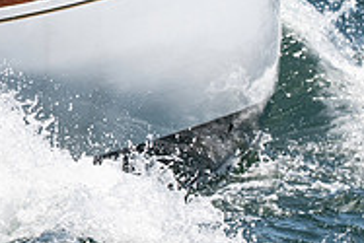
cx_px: -144
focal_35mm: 515
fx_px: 5211
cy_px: -110
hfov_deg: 4.0
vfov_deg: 2.7
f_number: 5.6
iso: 320
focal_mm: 105
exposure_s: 1/2500
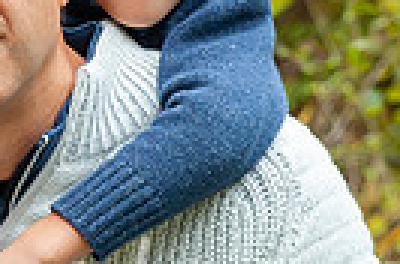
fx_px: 3614
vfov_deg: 4.2
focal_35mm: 326
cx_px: -155
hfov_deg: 6.3
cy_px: -61
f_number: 4
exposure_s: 1/160
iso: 400
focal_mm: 55
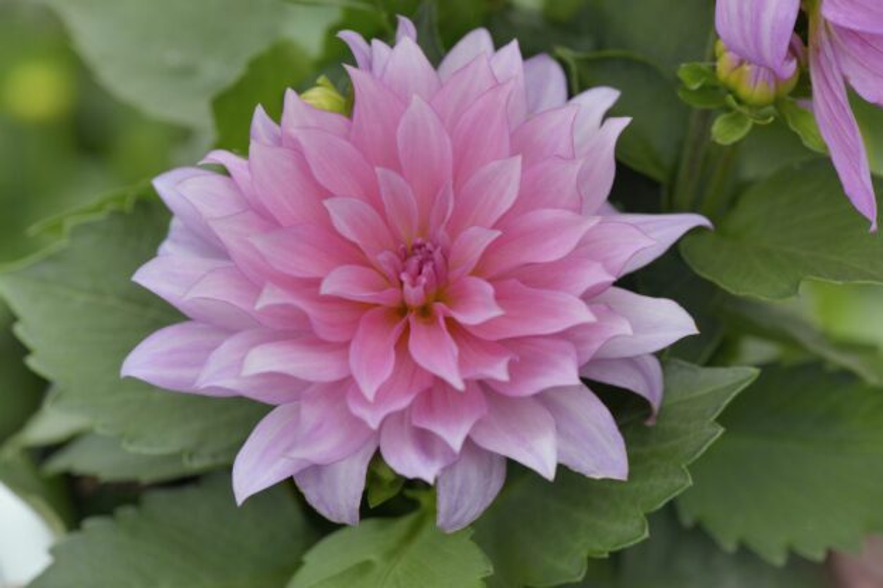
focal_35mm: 105
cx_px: 442
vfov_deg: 13.0
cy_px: 294
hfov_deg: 19.5
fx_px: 2574
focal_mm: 105
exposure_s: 1/125
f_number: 6.3
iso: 640
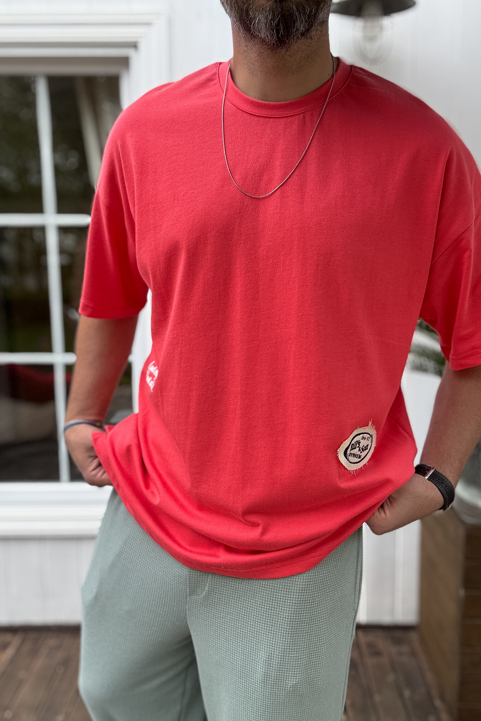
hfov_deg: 41.1
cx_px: 249
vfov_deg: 58.7
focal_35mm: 32
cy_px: 361
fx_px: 641
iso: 20
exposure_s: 1/120
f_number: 1.9
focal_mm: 2.69
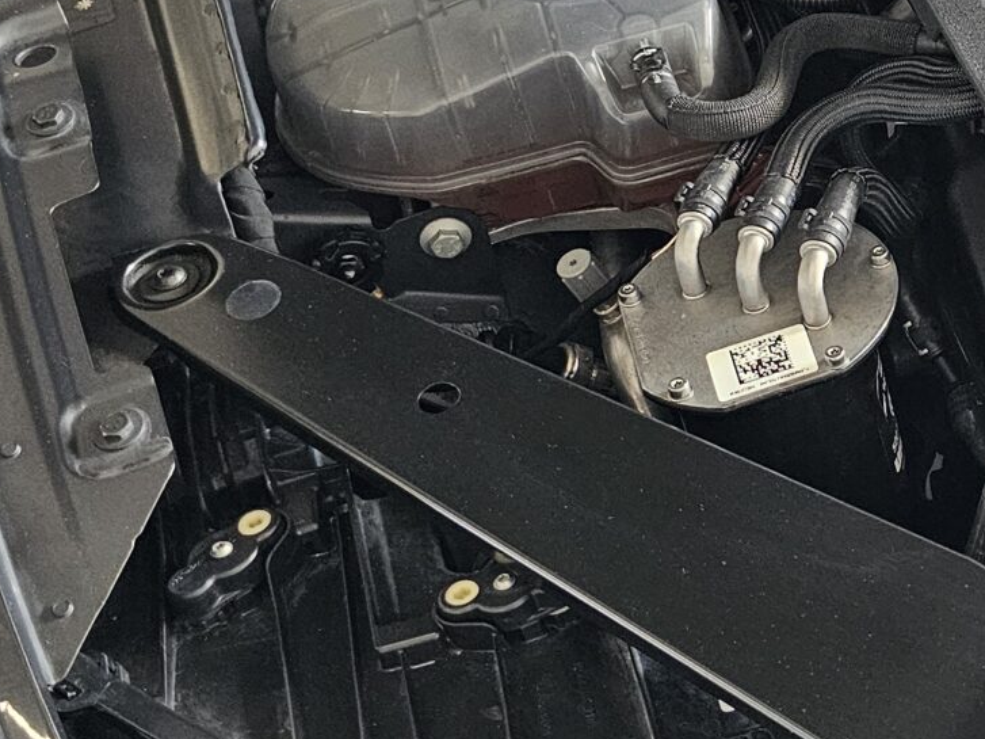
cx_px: 1452
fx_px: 2304
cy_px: 118
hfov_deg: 20.8
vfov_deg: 18.0
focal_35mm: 81
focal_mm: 6.3
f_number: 1.7
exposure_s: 1/100
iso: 640
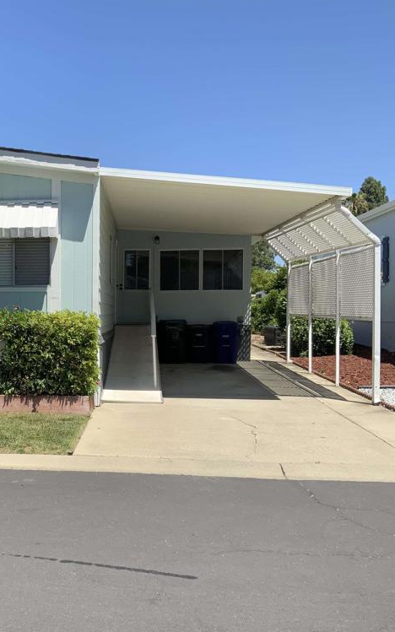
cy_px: 314
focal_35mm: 42
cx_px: 37
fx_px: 724
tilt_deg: -0.2
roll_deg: +0.4
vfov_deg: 47.2
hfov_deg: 29.3
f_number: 1.8
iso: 16
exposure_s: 1/1534
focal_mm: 3
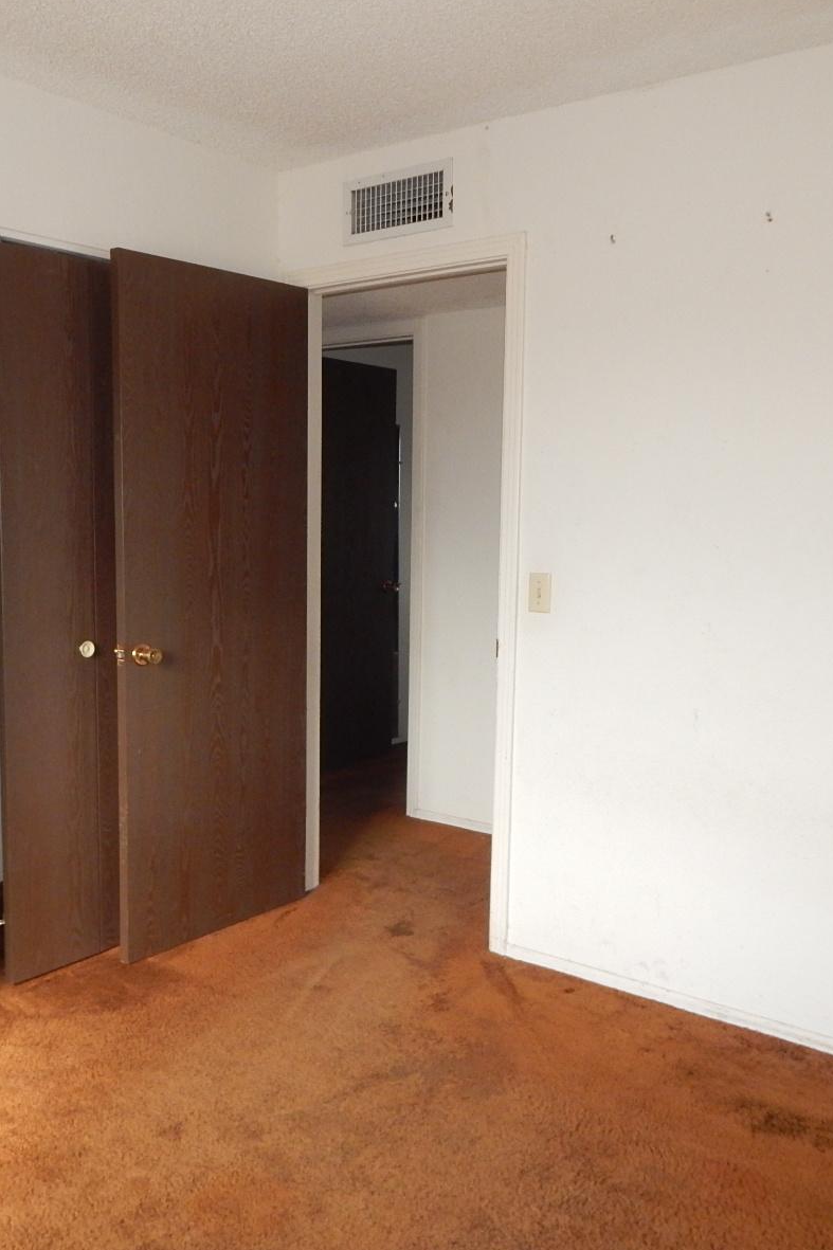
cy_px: 622
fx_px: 1076
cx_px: 338
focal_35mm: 31
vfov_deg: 60.3
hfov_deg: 42.1
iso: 320
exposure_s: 1/30
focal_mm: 4
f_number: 6
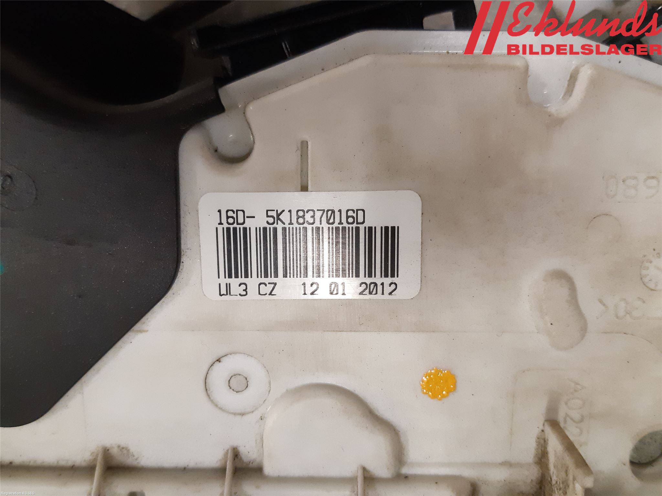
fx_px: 497
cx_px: 331
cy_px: 248
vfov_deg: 53.1
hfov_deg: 67.3
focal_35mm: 26
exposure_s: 1/50
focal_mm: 3.93
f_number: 1.7
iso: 320
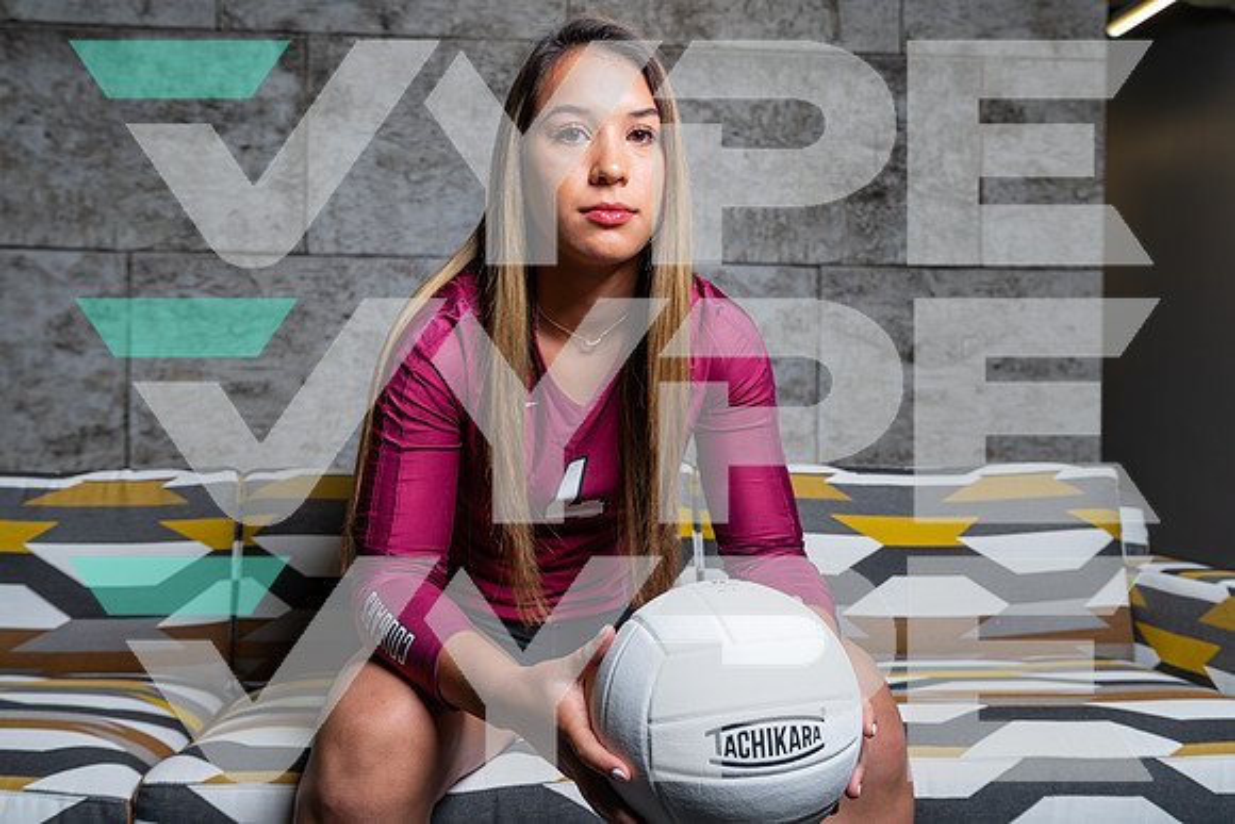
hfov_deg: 51.9
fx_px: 1270
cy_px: 412
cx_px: 618
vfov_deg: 36.0
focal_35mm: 37
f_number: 5.6
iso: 100
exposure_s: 1/125
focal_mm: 37
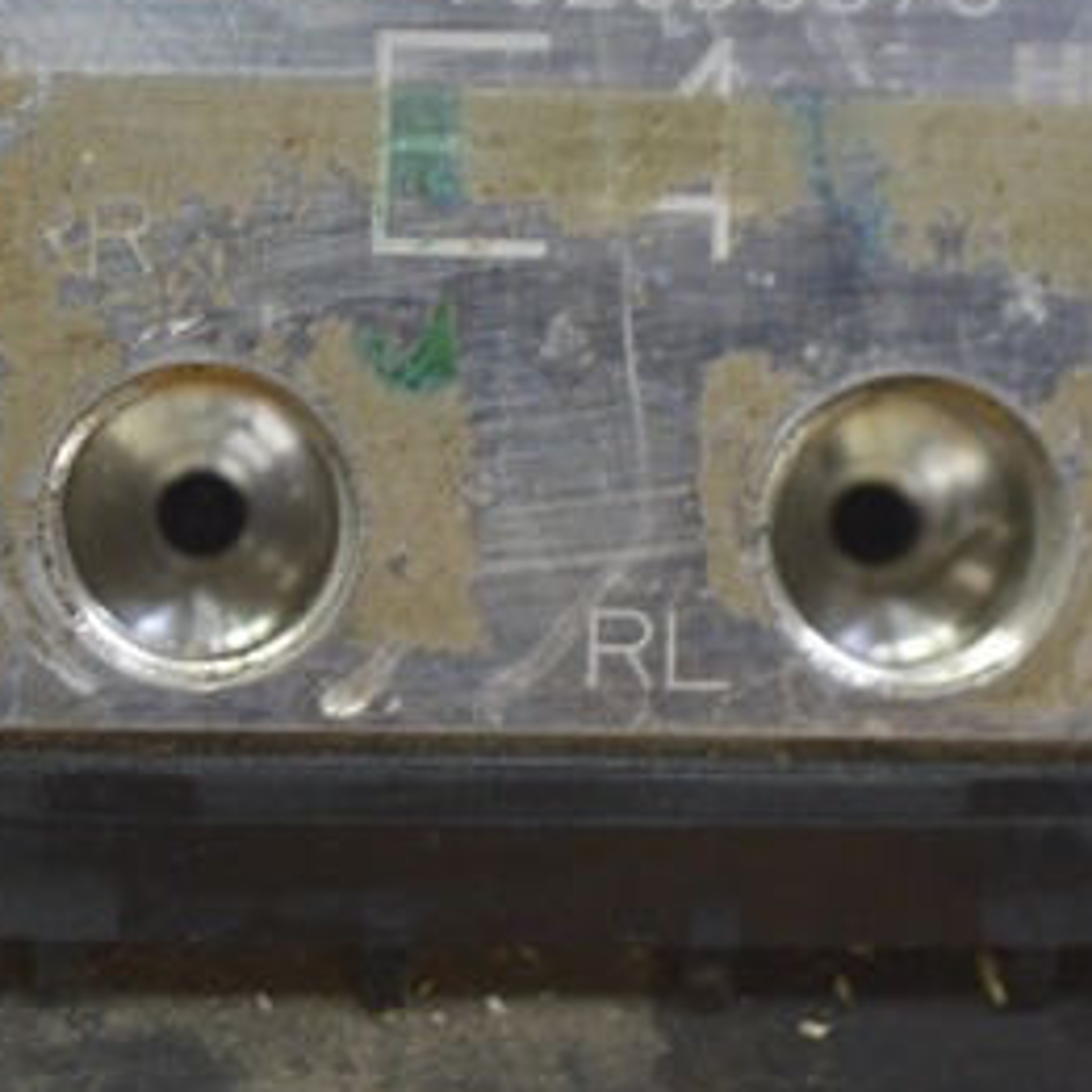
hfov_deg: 10.2
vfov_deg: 10.1
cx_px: 640
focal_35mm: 172
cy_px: 257
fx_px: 6140
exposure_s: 1/20
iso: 400
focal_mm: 55
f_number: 5.6
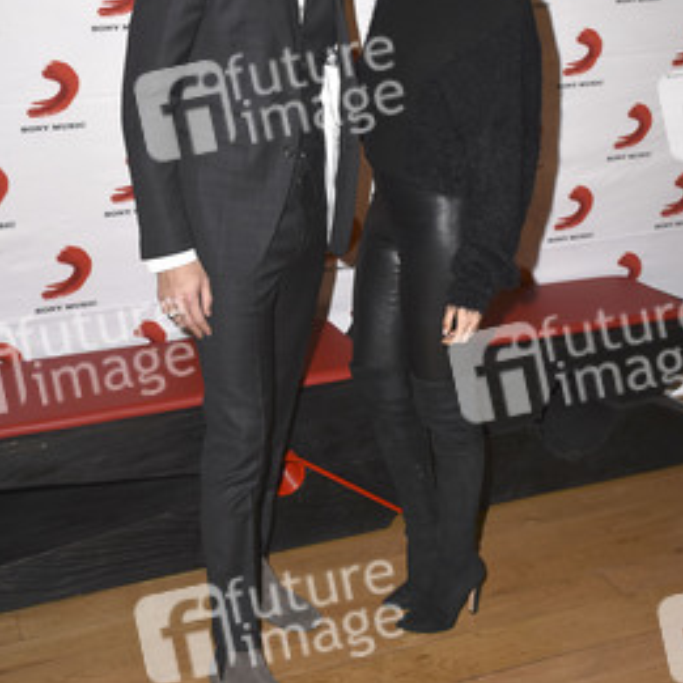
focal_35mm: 53
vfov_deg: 32.2
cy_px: 230
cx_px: 345
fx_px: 1175
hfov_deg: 32.4
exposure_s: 1/250
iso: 640
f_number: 4.5
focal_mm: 27
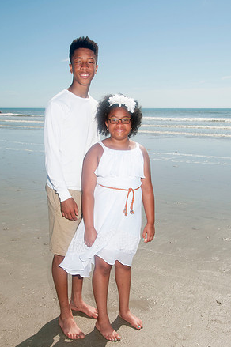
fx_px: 386
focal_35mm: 40
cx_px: 114
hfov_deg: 33.4
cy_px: 175
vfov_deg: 48.5
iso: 100
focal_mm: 26
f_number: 11
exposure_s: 1/250
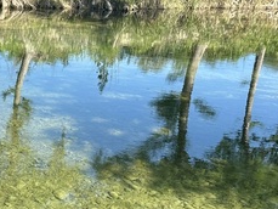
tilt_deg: -28.5
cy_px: 252
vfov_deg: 20.5
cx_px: -6
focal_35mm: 67
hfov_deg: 27.2
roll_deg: -3.8
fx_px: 538
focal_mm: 6.86
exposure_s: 1/1357
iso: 80
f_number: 1.78
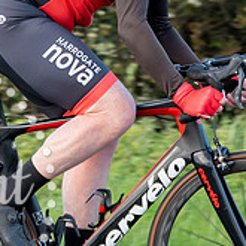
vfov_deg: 5.0
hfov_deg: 5.0
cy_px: -69
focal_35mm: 352
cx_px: 148
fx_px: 2830
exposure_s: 1/640
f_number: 3.2
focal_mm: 70
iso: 500
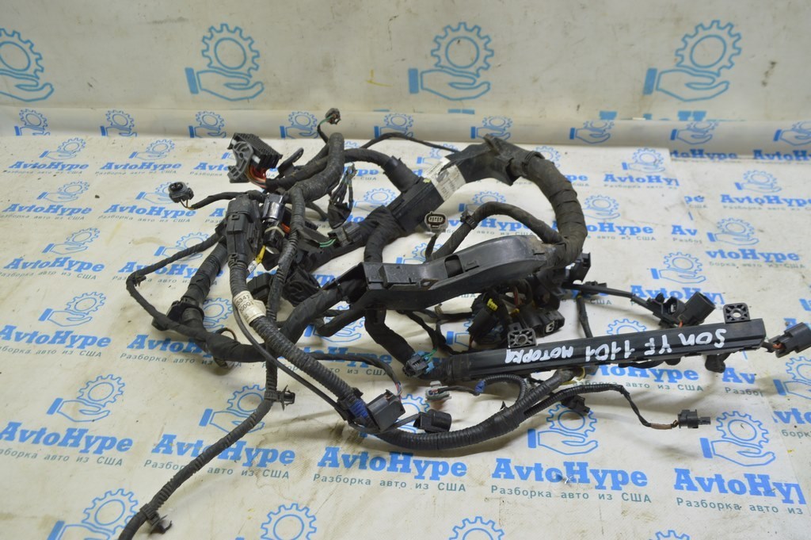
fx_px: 675
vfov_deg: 43.5
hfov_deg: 62.0
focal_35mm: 30
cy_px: 270
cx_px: 406
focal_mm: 20
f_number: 5.6
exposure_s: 1/20
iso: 400
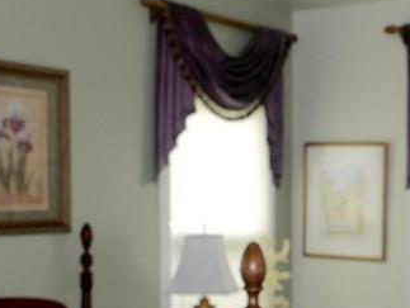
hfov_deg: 25.0
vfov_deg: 19.2
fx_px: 901
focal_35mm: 76
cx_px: 350
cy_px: 245
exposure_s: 1/125
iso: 500
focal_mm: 12
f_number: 2.8
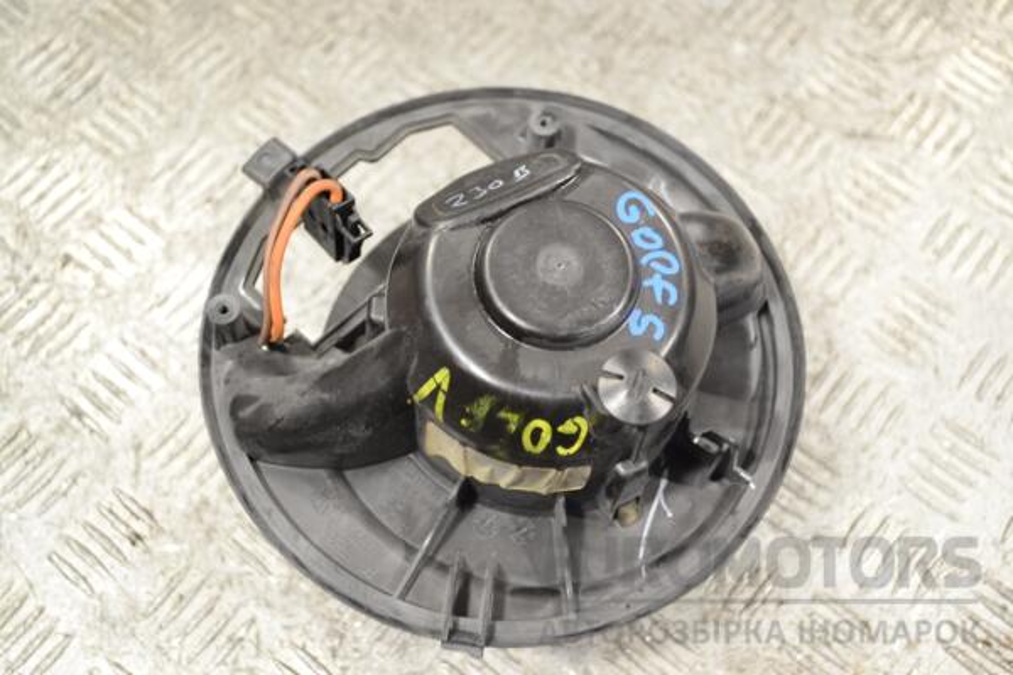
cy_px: 338
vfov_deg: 31.9
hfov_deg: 46.4
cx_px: 506
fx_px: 1182
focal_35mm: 42
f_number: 4.5
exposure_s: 1/30
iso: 220
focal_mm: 28
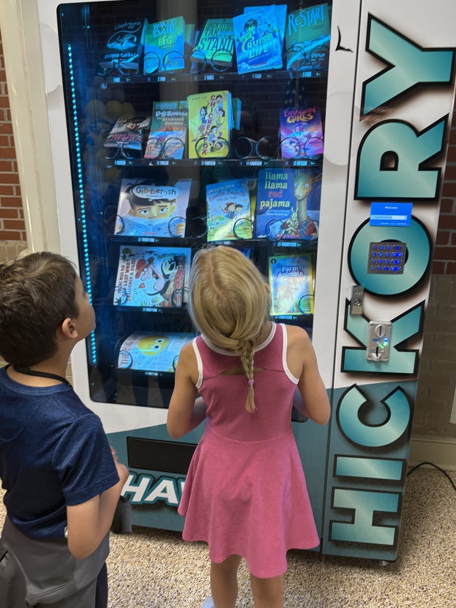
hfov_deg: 51.4
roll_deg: -1.6
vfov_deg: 65.3
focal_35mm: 27
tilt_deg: -14.5
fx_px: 474
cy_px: 302
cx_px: 224
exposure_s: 1/60
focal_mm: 5.96
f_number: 1.6
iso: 125
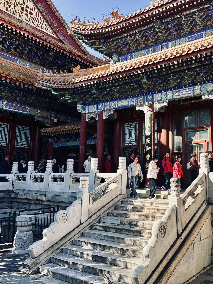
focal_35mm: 24
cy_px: 142
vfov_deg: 71.6
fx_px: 197
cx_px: 106
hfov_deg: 56.8
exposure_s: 1/1541
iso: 80
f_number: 1.8
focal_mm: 6.9
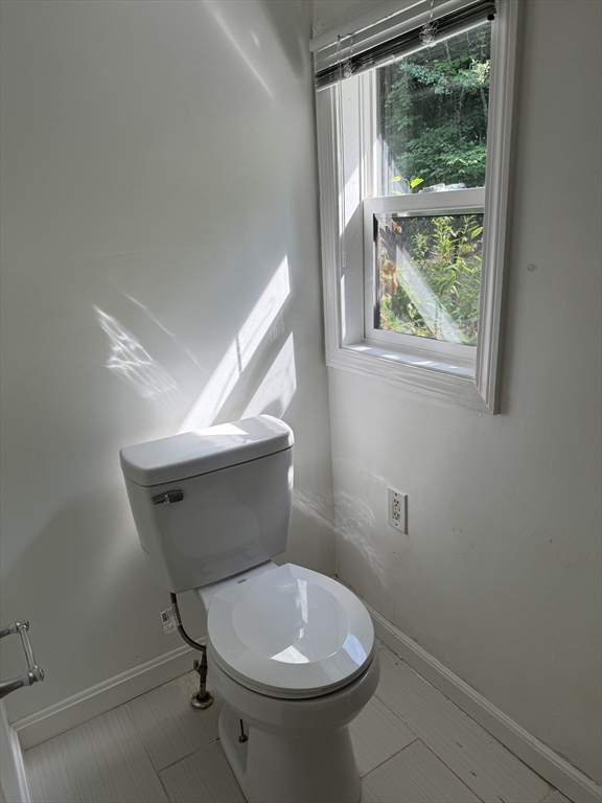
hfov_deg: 56.8
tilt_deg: -18.1
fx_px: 557
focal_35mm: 24
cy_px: 402
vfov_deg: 71.6
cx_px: 301
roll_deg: +3.7
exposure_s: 1/358
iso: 80
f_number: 1.78
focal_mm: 6.76
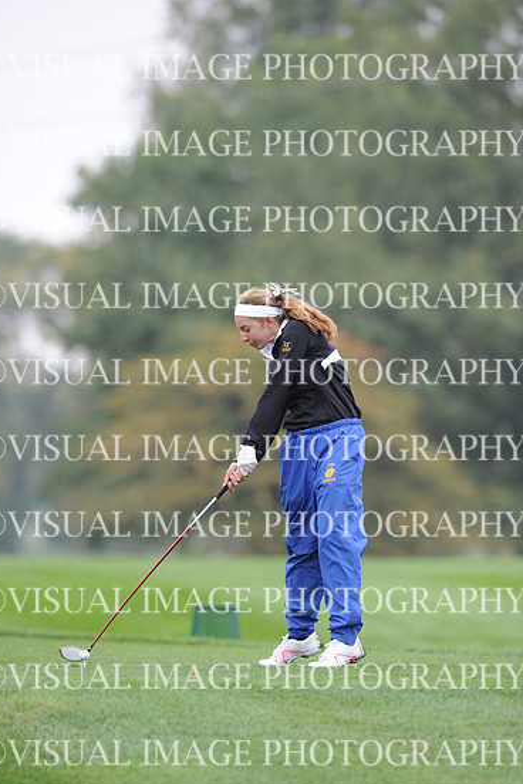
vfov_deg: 4.9
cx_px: 253
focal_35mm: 420
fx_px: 9152
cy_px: 409
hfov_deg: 3.3
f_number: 4.5
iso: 2000
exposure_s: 1/2000
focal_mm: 400
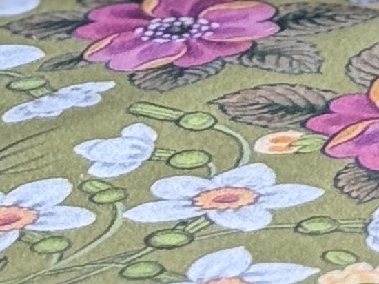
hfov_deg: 5.4
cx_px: 941
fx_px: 3852
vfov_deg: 3.9
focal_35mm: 352
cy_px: -951
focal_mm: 6.76
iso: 64
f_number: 1.78
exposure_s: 1/100
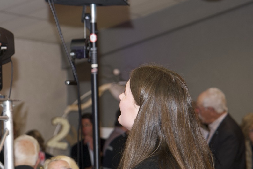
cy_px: 65
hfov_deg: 12.0
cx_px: 26
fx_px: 1194
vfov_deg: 8.1
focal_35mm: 170
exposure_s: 1/60
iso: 640
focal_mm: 75
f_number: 4.5
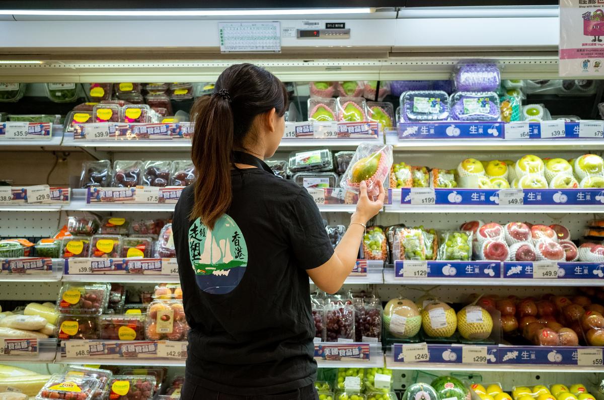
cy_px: 200
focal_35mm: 28
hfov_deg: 65.6
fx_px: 469
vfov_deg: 46.2
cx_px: 302
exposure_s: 1/160
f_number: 3.5
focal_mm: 18.3
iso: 800
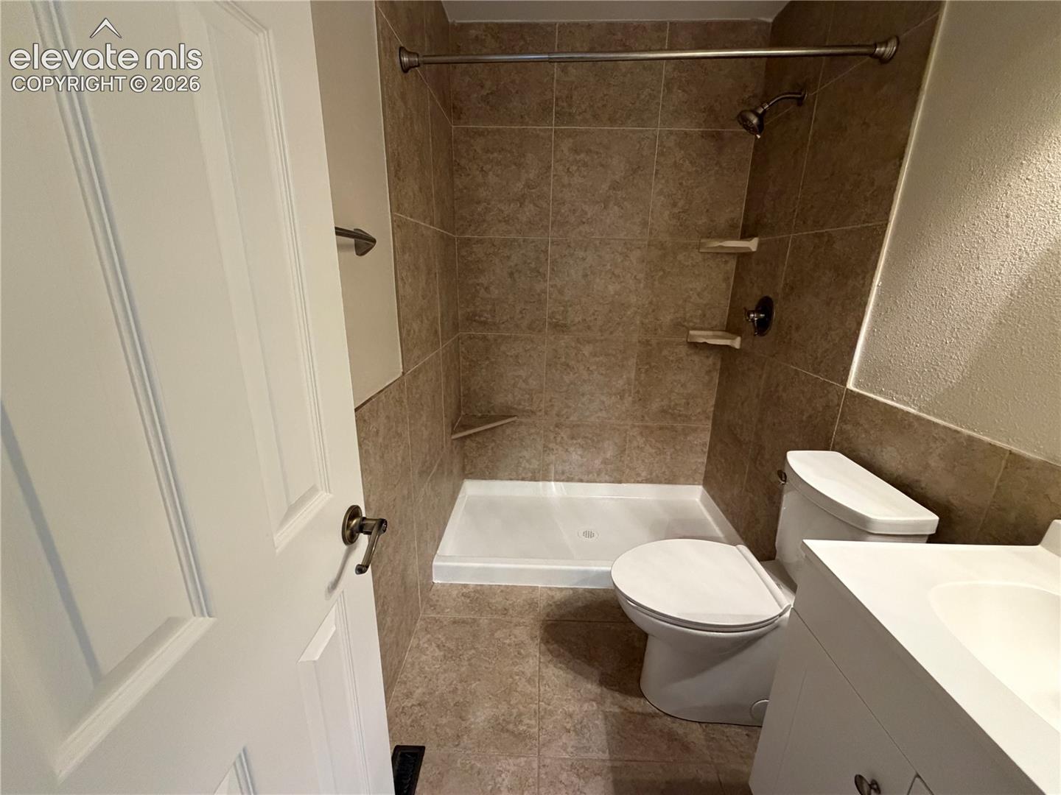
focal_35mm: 14
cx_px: 530
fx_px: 429
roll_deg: -0.8
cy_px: 398
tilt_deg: -16.9
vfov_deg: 85.7
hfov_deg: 102.1
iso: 640
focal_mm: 2.22
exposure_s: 1/60
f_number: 2.2
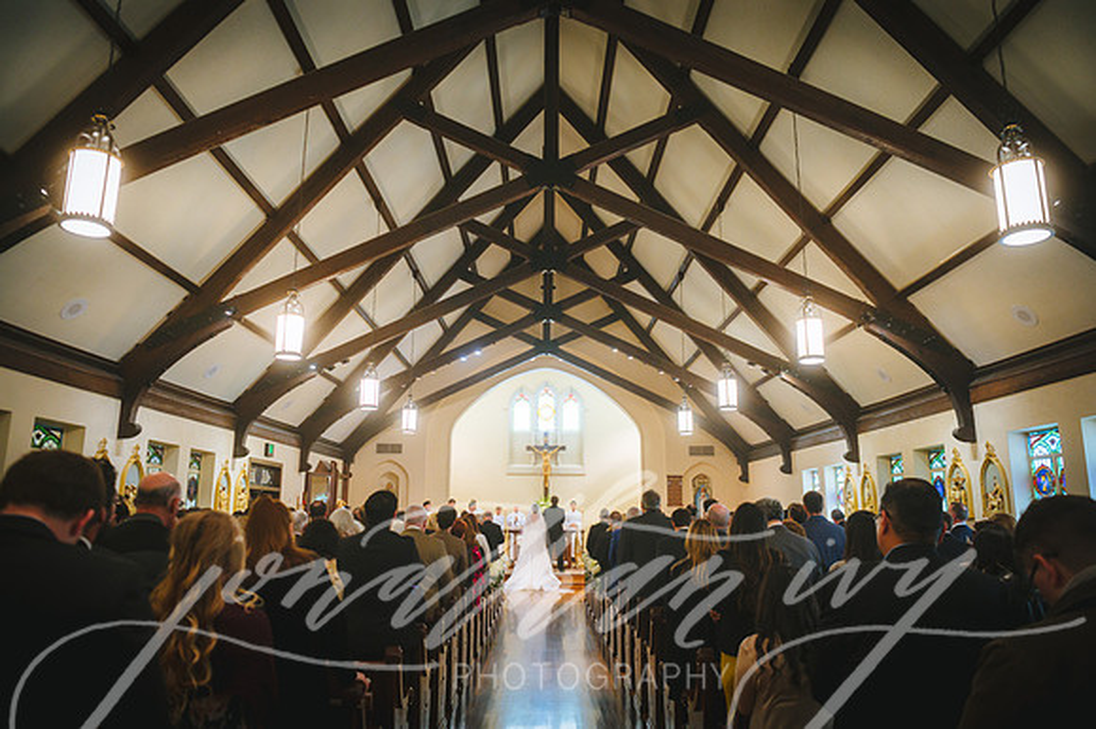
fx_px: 730
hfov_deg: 73.8
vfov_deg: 53.1
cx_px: 548
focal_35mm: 24
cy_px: 364
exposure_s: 1/200
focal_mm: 24
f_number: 2.8
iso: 1250
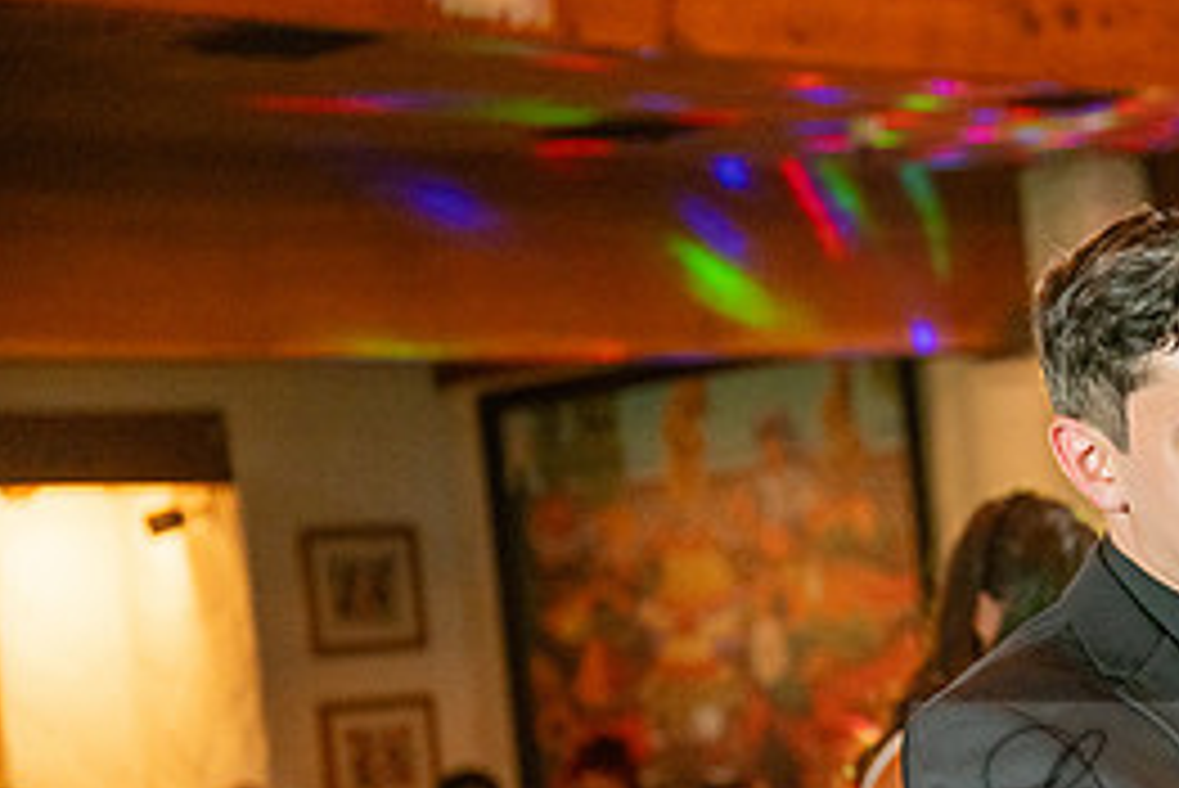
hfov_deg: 19.2
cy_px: 808
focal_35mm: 102
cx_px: 1300
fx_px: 3342
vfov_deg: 13.2
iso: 1600
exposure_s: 1/160
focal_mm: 46
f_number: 2.8
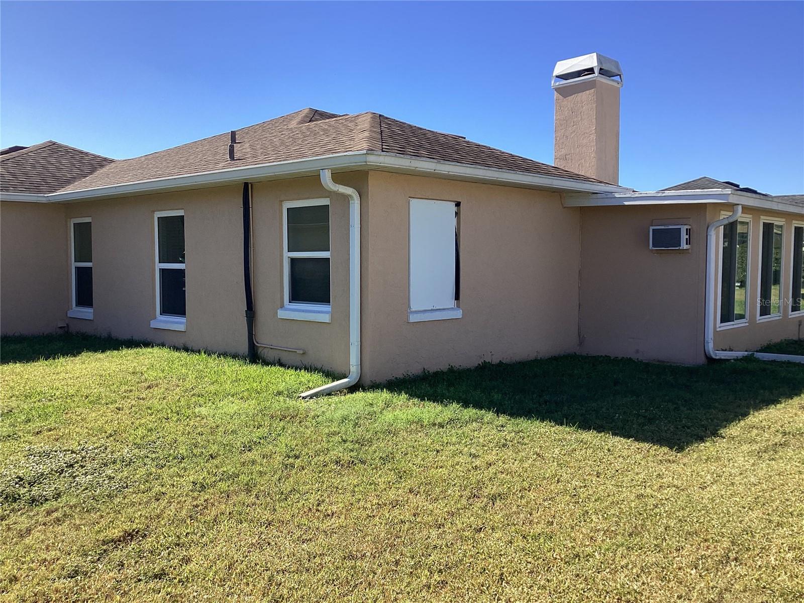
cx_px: 402
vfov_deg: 45.4
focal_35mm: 31
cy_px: 302
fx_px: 720
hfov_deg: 58.4
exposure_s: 1/867
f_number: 2.4
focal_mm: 3.3
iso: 25
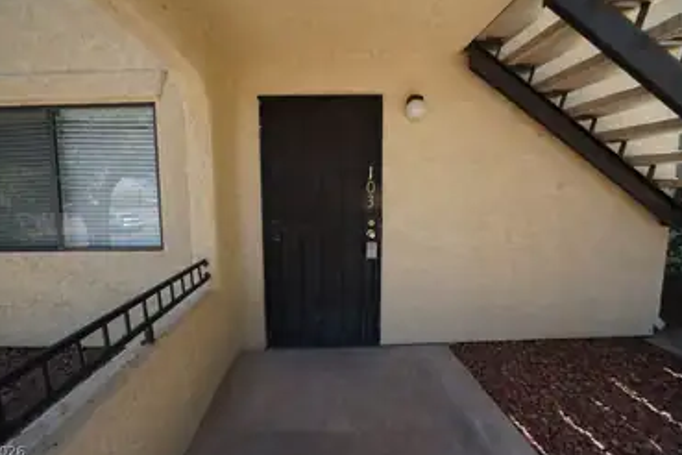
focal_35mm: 13
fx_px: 246
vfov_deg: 85.3
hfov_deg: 108.2
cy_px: 215
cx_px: 323
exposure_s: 1/160
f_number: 7.1
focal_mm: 12
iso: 200
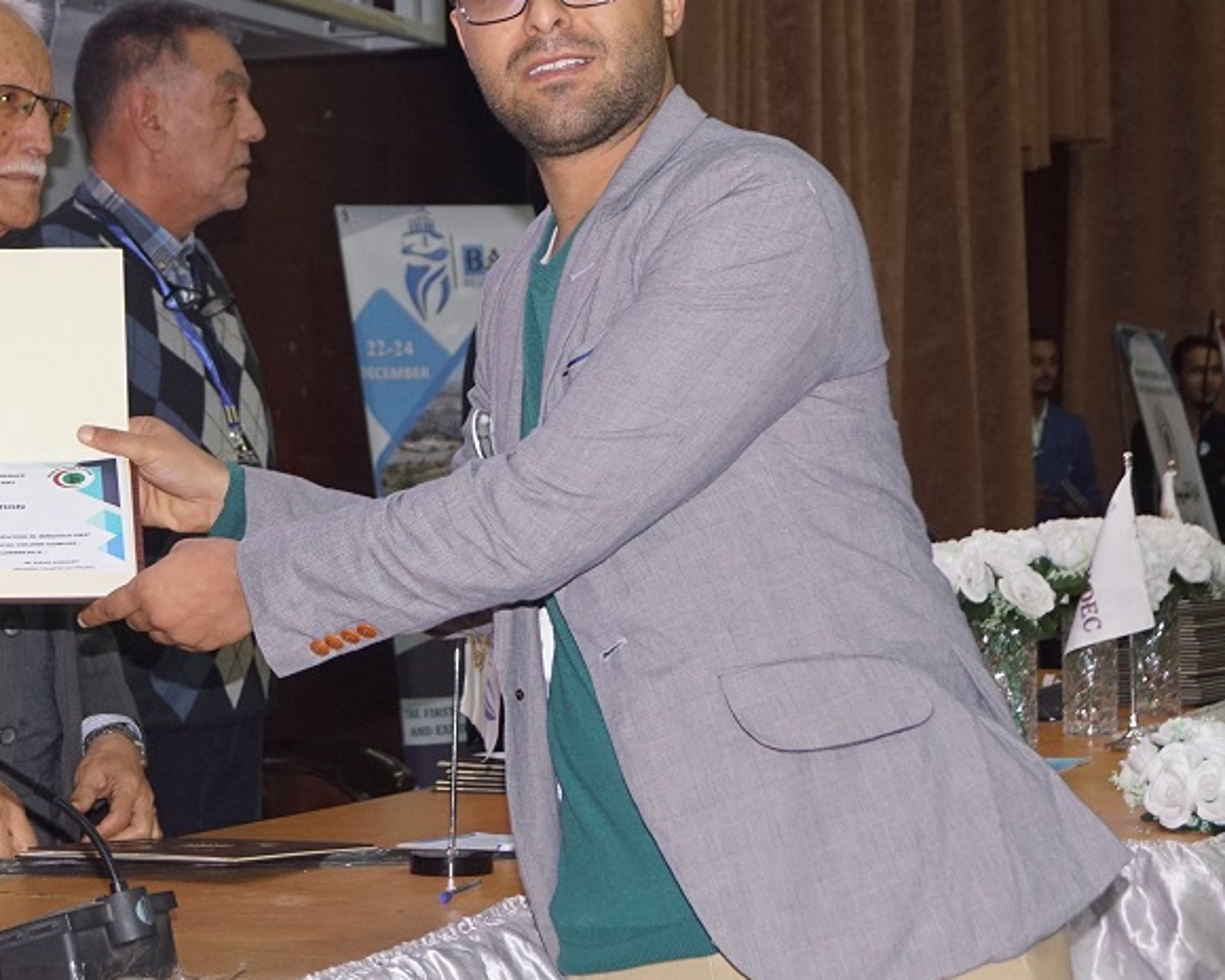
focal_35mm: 102
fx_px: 3697
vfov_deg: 15.1
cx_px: 308
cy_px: 342
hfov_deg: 18.7
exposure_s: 1/60
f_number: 4.5
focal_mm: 35
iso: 800
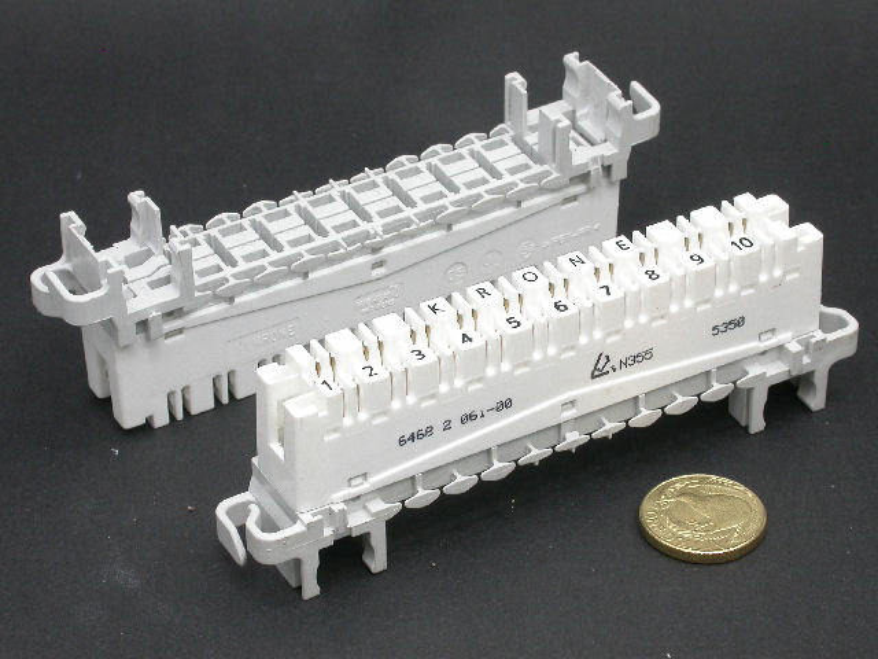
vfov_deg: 11.1
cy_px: 330
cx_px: 439
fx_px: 3373
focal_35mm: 133
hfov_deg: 14.8
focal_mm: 27.5
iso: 100
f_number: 6.6
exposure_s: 1/22.6
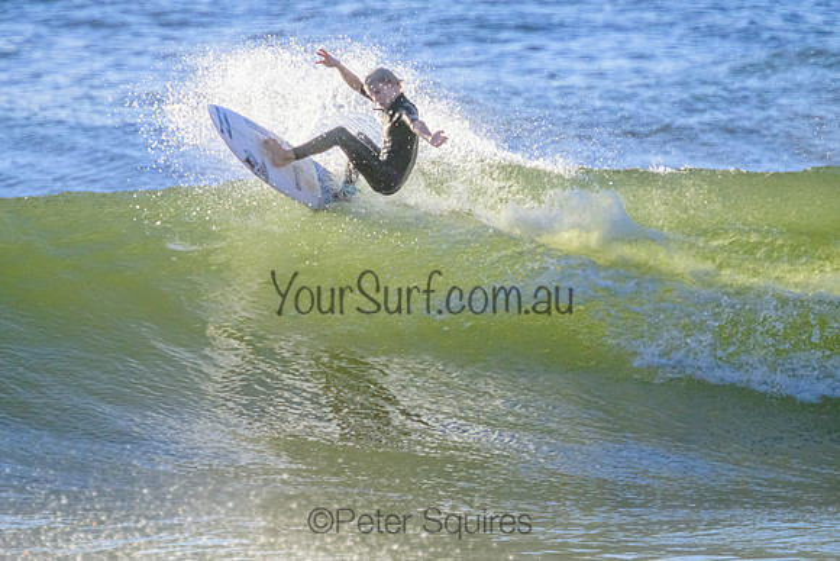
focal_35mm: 1098
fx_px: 25625
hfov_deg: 1.9
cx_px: 409
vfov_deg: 1.3
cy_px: 203
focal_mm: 800
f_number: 11
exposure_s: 1/2000
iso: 1800
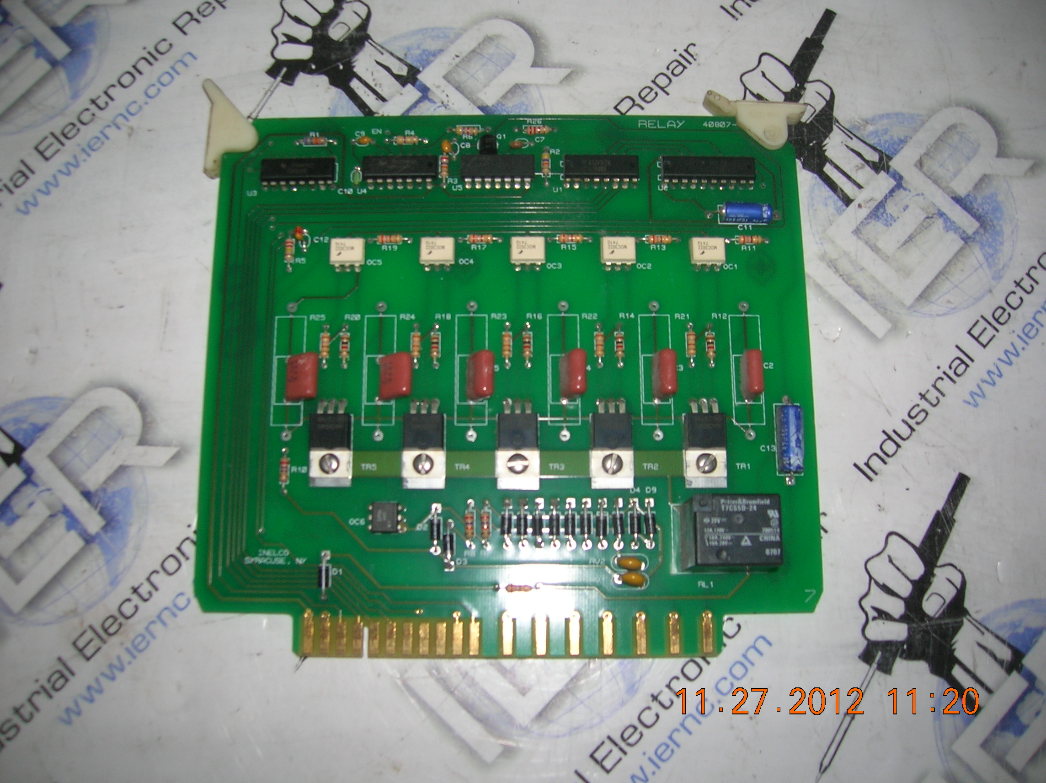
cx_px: 523
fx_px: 1027
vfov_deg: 41.7
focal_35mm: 34
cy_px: 392
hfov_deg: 54.0
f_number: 2.9
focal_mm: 5.7
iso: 50
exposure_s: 1/60.1
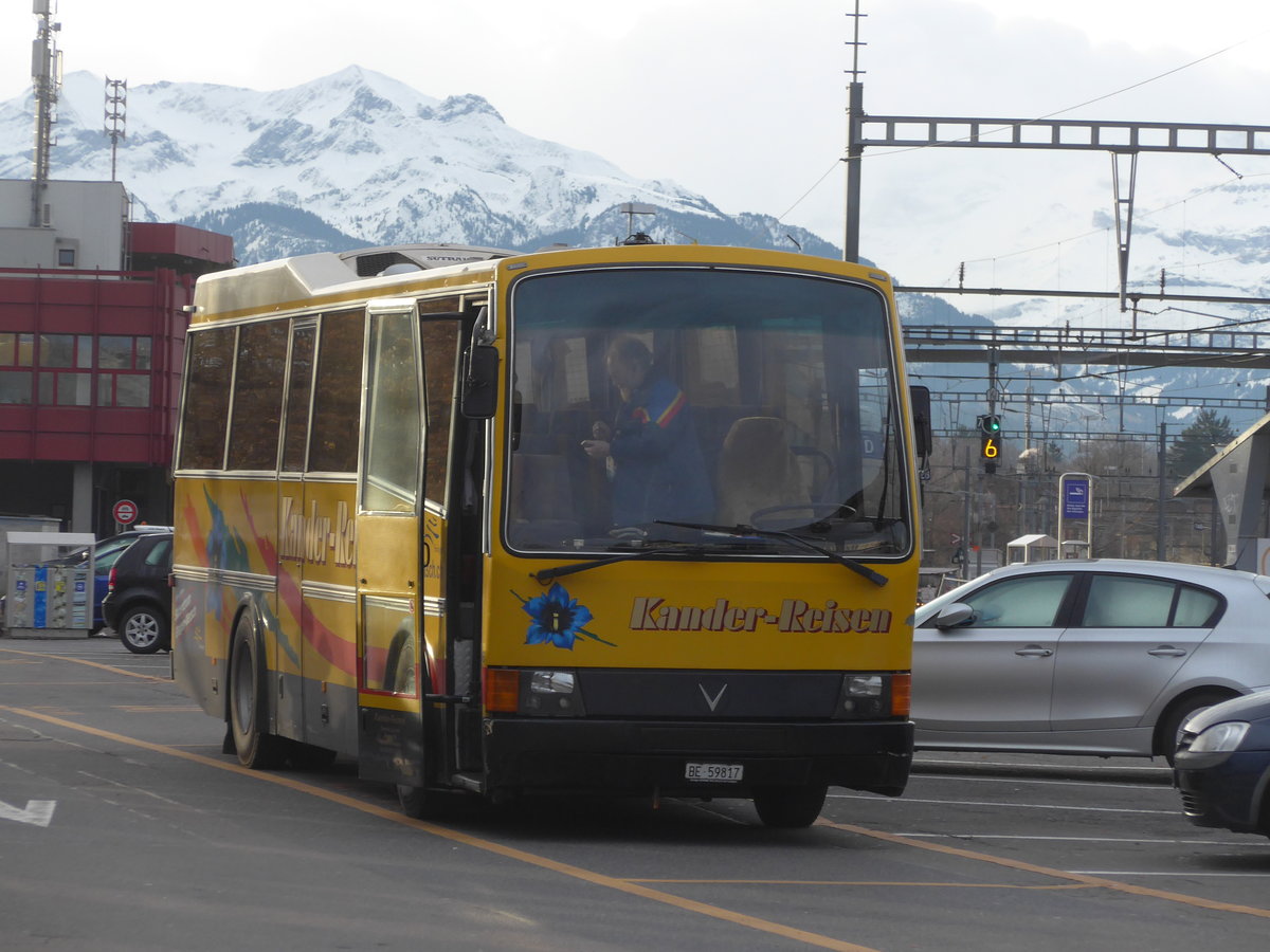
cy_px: 476
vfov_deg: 10.0
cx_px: 635
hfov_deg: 13.3
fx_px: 5467
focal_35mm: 149
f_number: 5.5
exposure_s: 1/100
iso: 160
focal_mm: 28.9
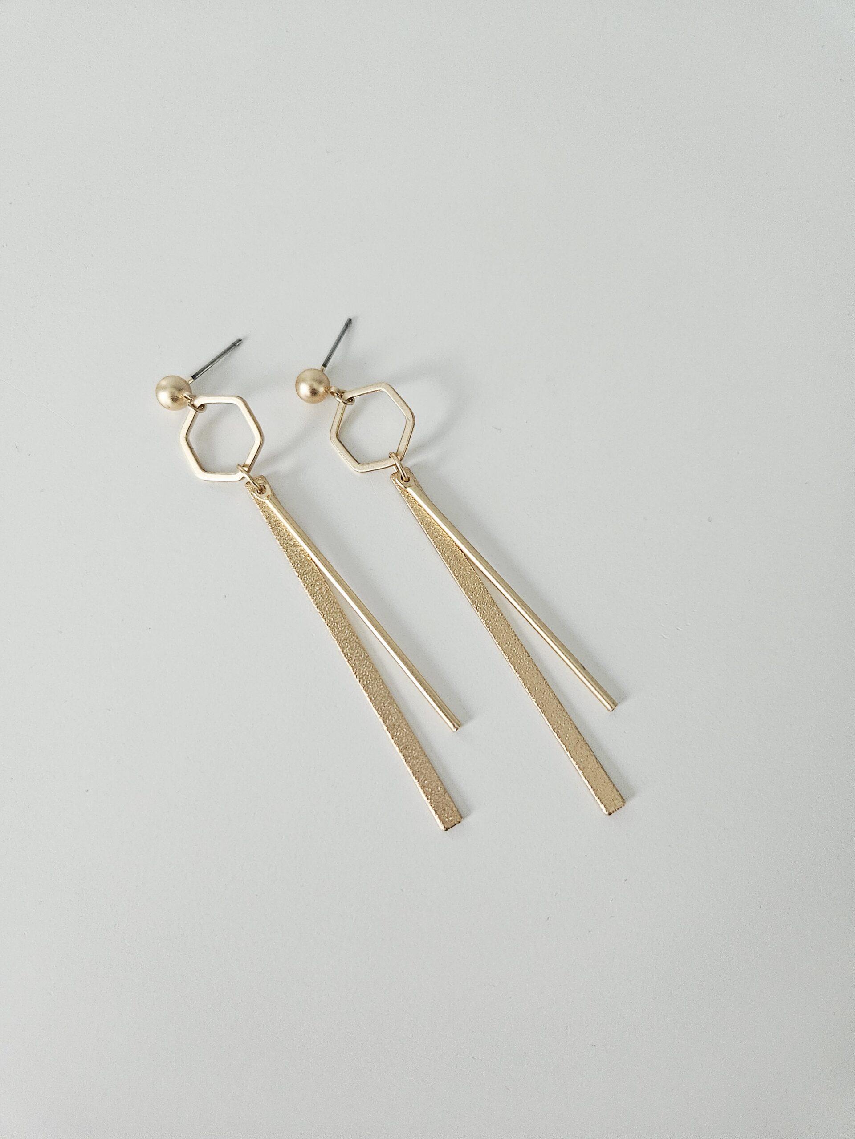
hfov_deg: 58.9
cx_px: 428
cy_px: 570
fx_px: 757
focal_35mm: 23
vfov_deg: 73.9
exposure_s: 1/100
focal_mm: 5.4
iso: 640
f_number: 1.8
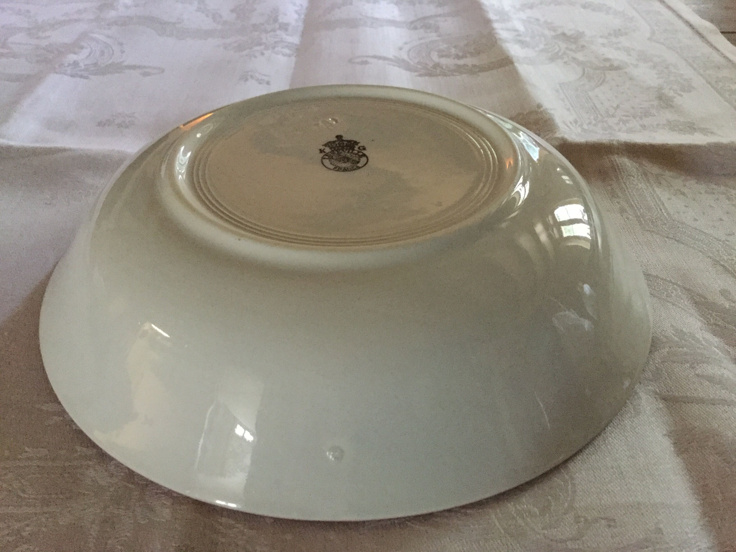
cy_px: 276
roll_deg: +0.7
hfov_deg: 58.4
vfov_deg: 45.4
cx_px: 368
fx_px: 659
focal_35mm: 31
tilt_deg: -38.4
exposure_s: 1/17
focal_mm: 3.3
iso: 320
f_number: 2.4
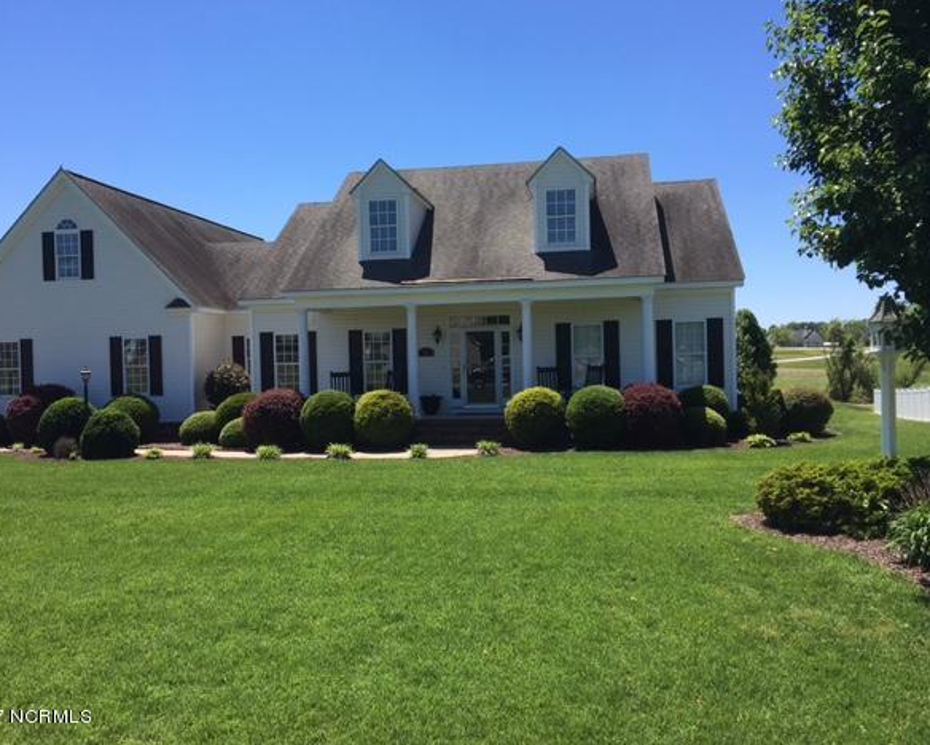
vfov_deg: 47.2
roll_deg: +0.8
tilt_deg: -0.3
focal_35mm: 31
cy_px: 366
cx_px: 447
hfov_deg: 57.1
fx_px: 854
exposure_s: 1/1748
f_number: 2.2
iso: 25
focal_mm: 4.15
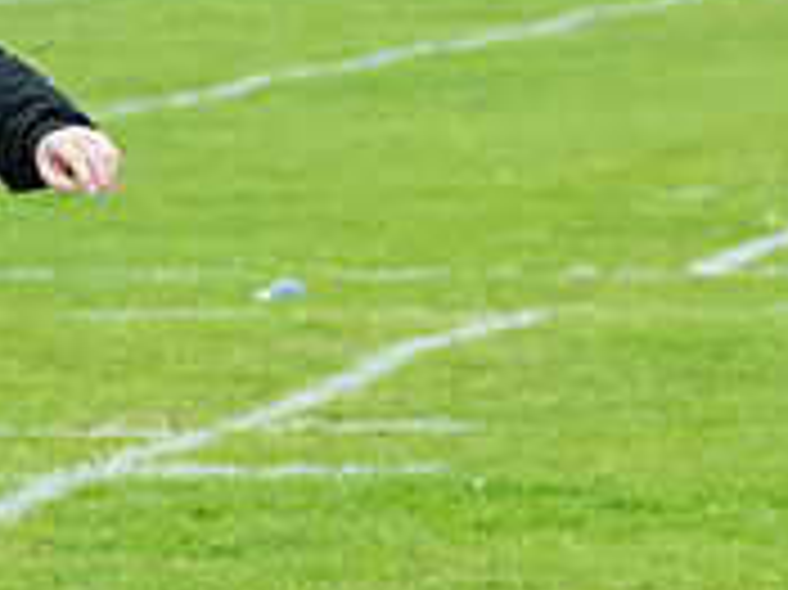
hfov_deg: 3.3
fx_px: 13535
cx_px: -369
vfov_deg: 2.5
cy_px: 333
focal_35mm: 595
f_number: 5.6
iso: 1250
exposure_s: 1/1000
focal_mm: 125
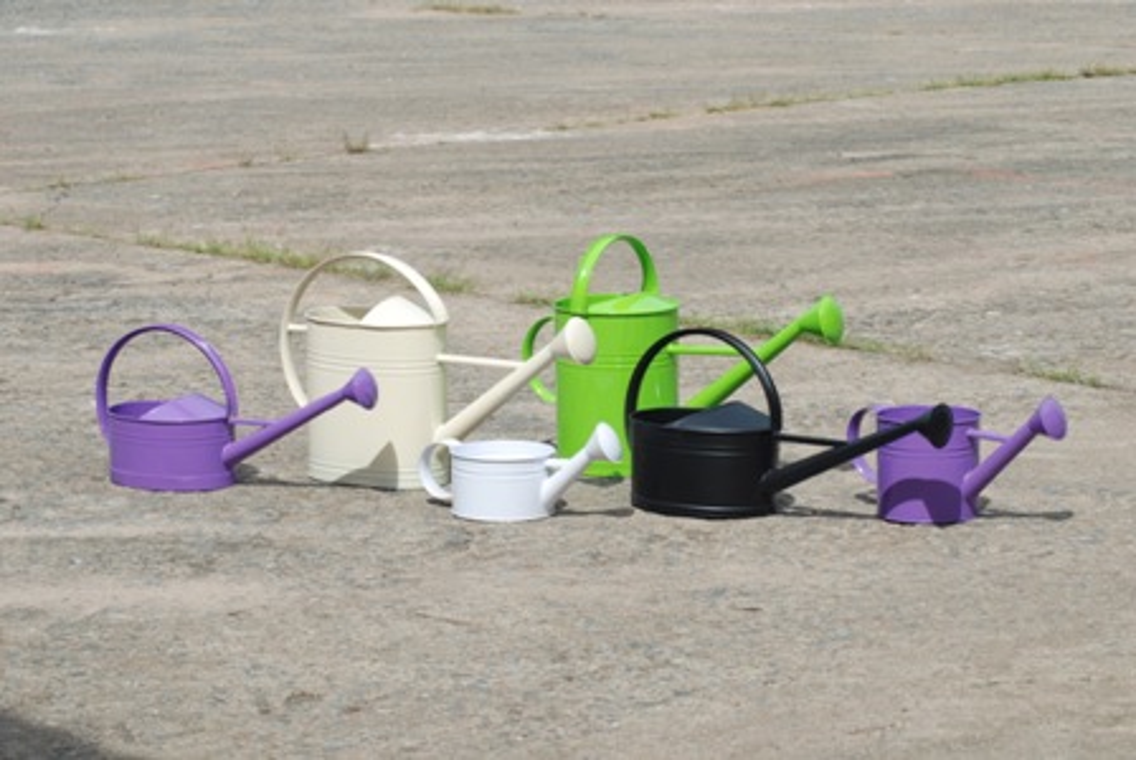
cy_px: 380
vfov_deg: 13.1
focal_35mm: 105
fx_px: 3318
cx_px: 568
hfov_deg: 19.4
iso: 110
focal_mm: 70
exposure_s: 1/160
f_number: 11
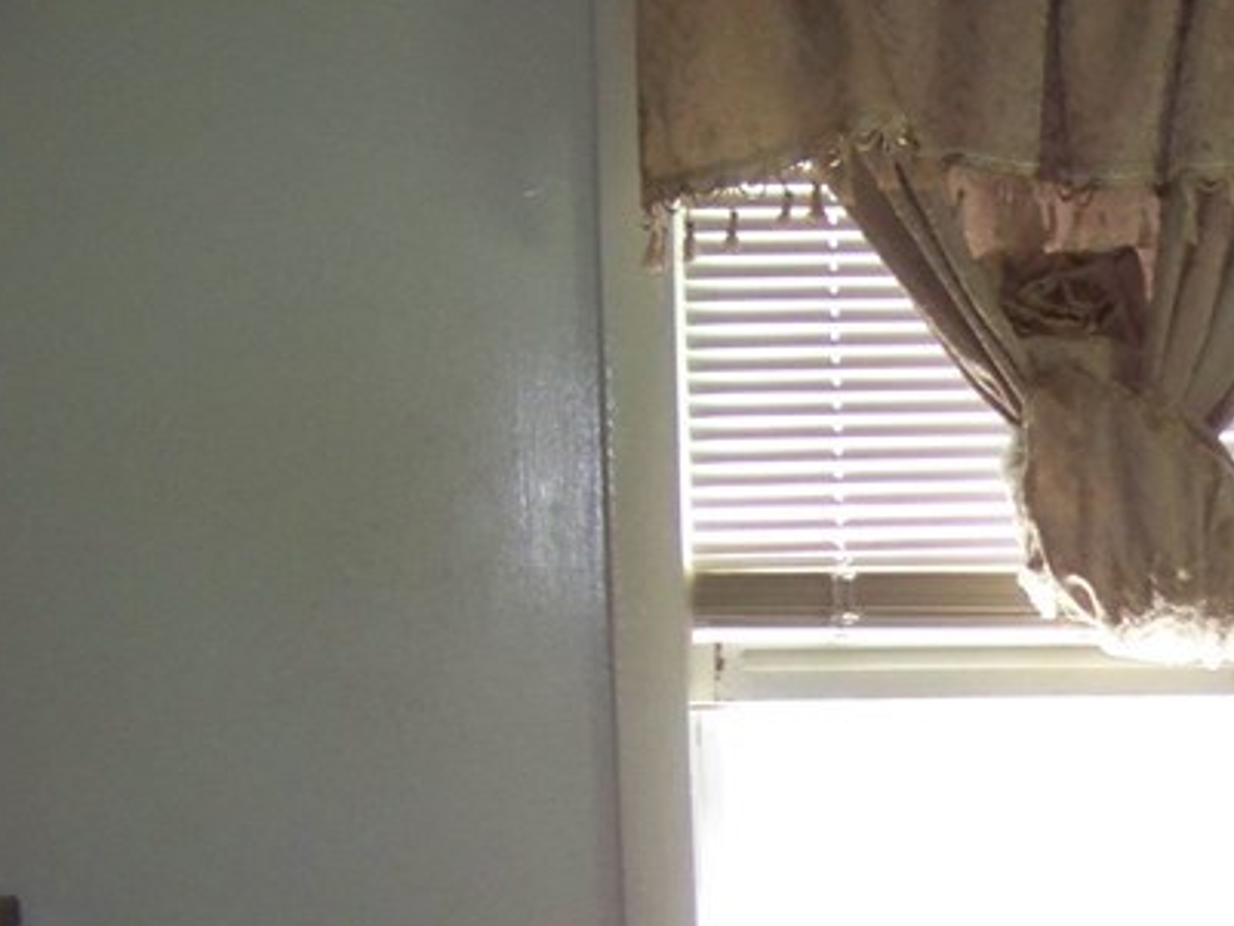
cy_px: 1092
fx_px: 3281
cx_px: 1483
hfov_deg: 20.0
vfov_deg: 15.5
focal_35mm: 92
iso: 200
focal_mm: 5.85
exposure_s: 1/30
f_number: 2.8
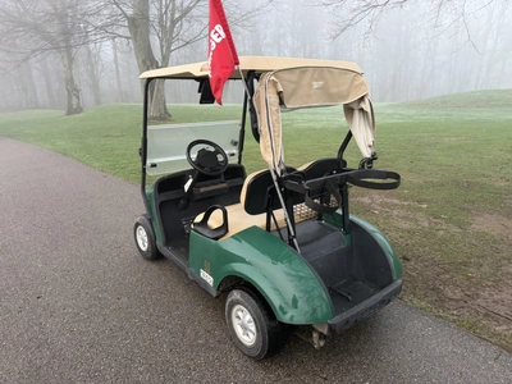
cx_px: 256
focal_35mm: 24
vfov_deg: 56.8
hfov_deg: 71.6
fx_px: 355
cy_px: 192
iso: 200
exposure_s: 1/89
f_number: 1.78
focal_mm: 6.76
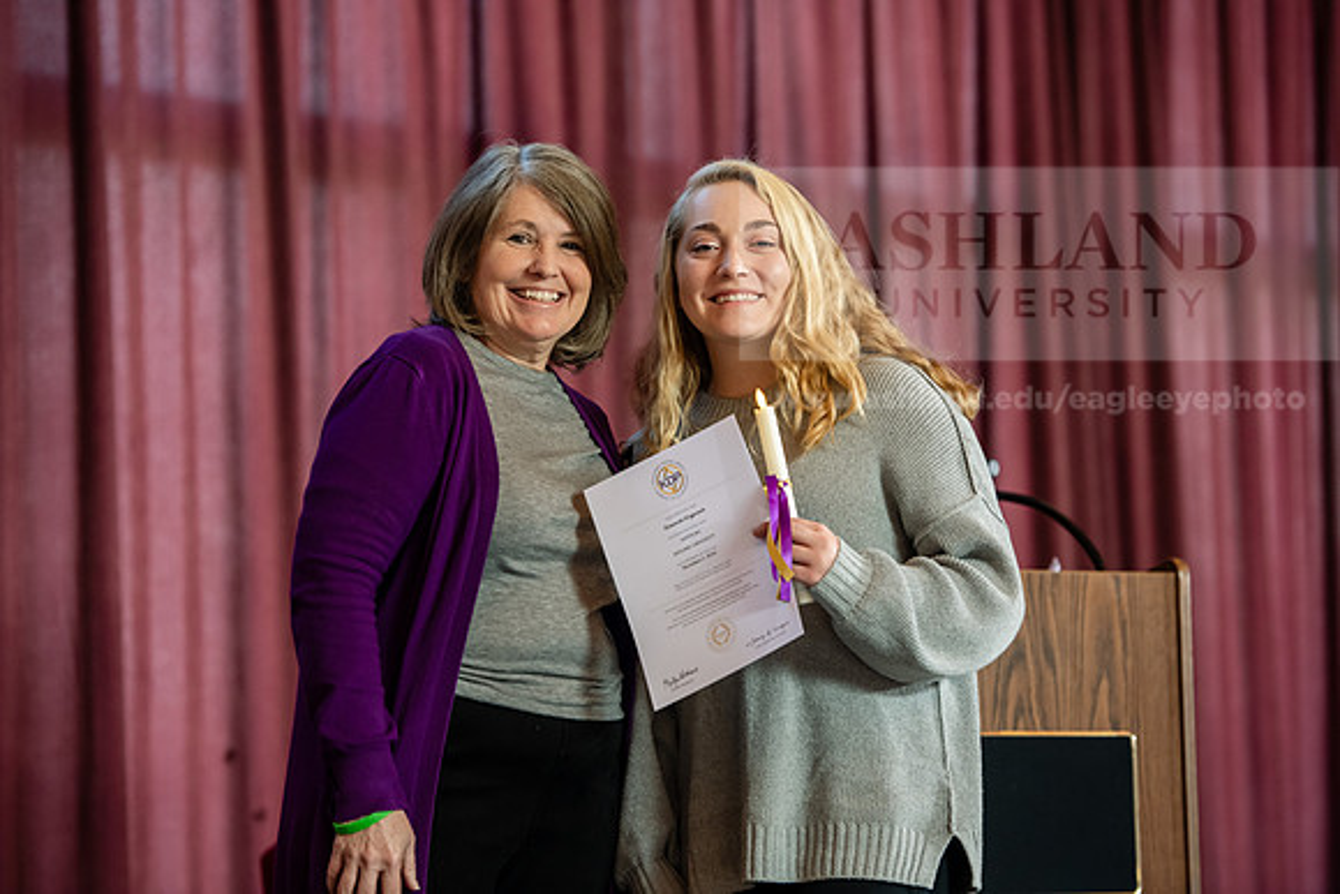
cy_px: 447
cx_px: 670
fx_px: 4654
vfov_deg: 11.0
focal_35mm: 125
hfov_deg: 16.4
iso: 1250
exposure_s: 1/200
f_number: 3.5
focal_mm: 125
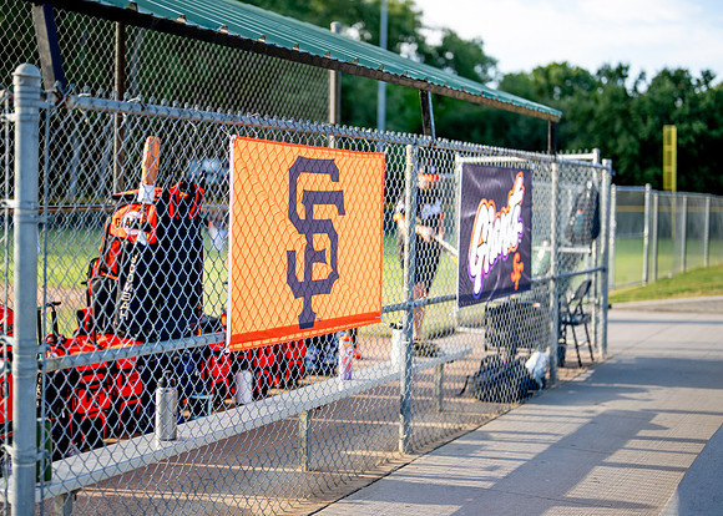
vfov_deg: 25.4
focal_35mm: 56
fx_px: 1147
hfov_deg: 34.9
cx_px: 318
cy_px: 254
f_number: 1.2
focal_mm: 50
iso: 100
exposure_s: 1/1600
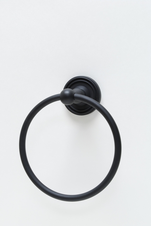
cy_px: 113
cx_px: 76
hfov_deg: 16.6
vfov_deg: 24.6
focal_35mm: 82
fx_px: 518
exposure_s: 2.5
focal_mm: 55
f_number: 18
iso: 100
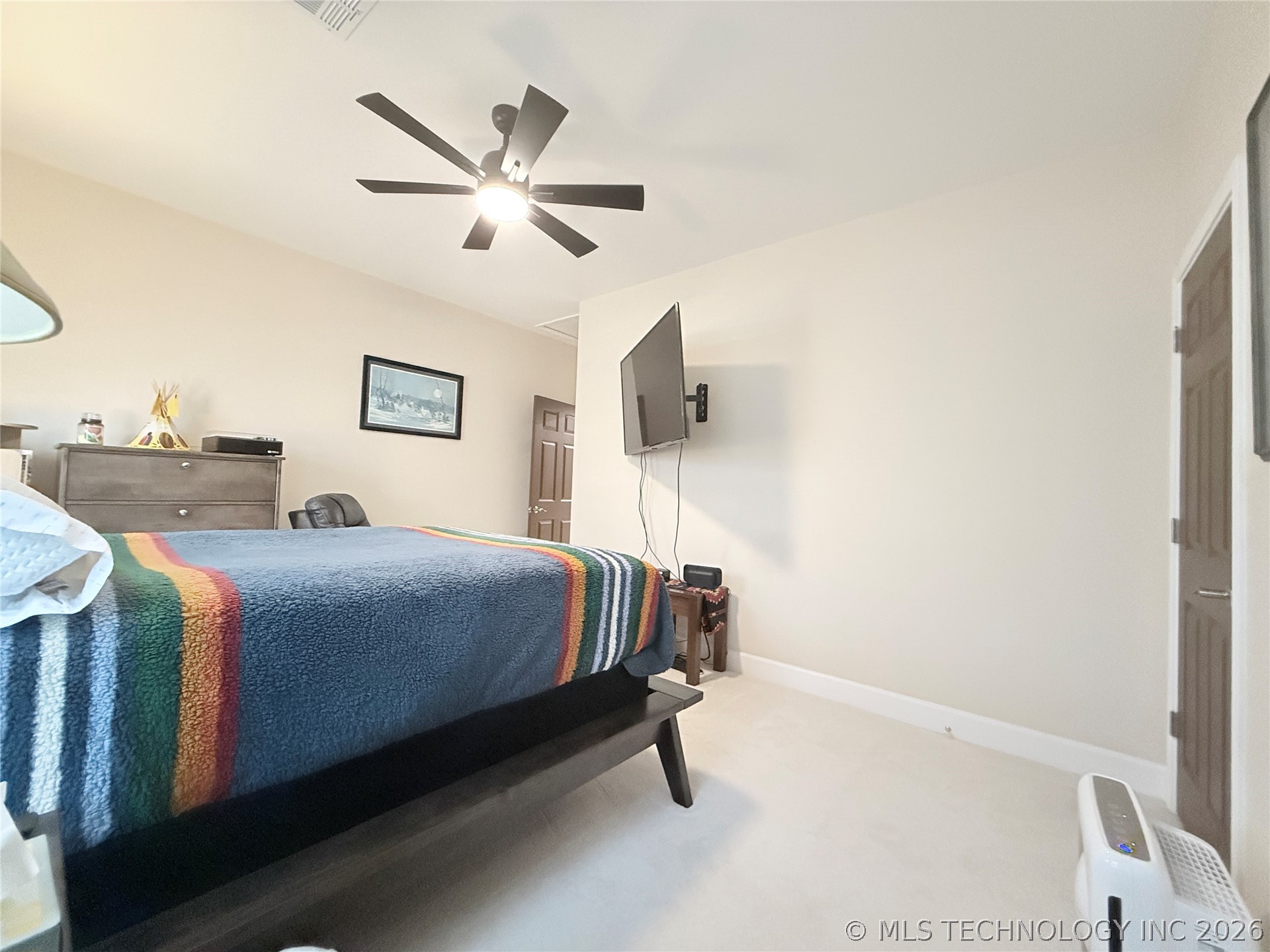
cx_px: 635
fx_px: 514
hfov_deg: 102.1
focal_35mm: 14
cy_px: 476
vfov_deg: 85.7
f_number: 2.2
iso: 1250
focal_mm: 2.22
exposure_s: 1/60
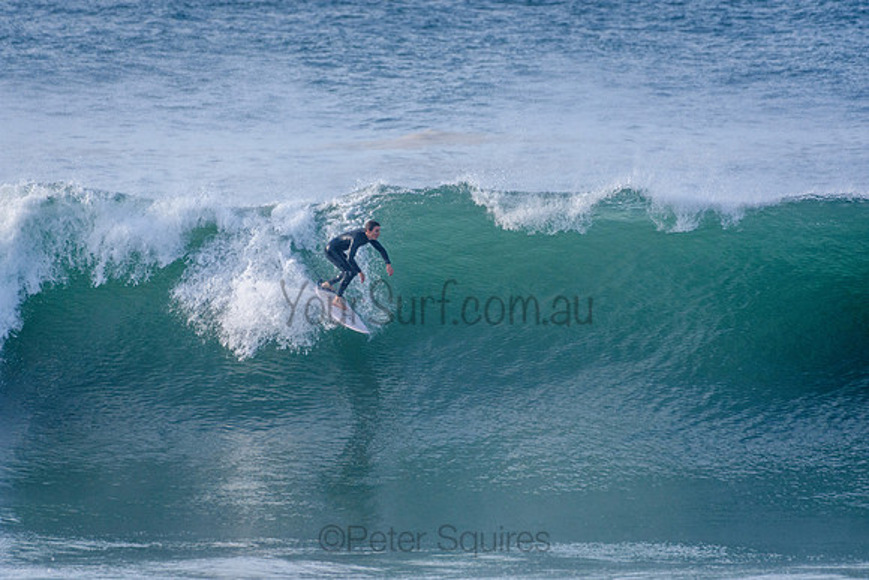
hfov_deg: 2.7
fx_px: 18108
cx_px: 434
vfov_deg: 1.8
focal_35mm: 750
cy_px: 290
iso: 500
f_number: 5.6
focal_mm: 500
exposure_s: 1/2000
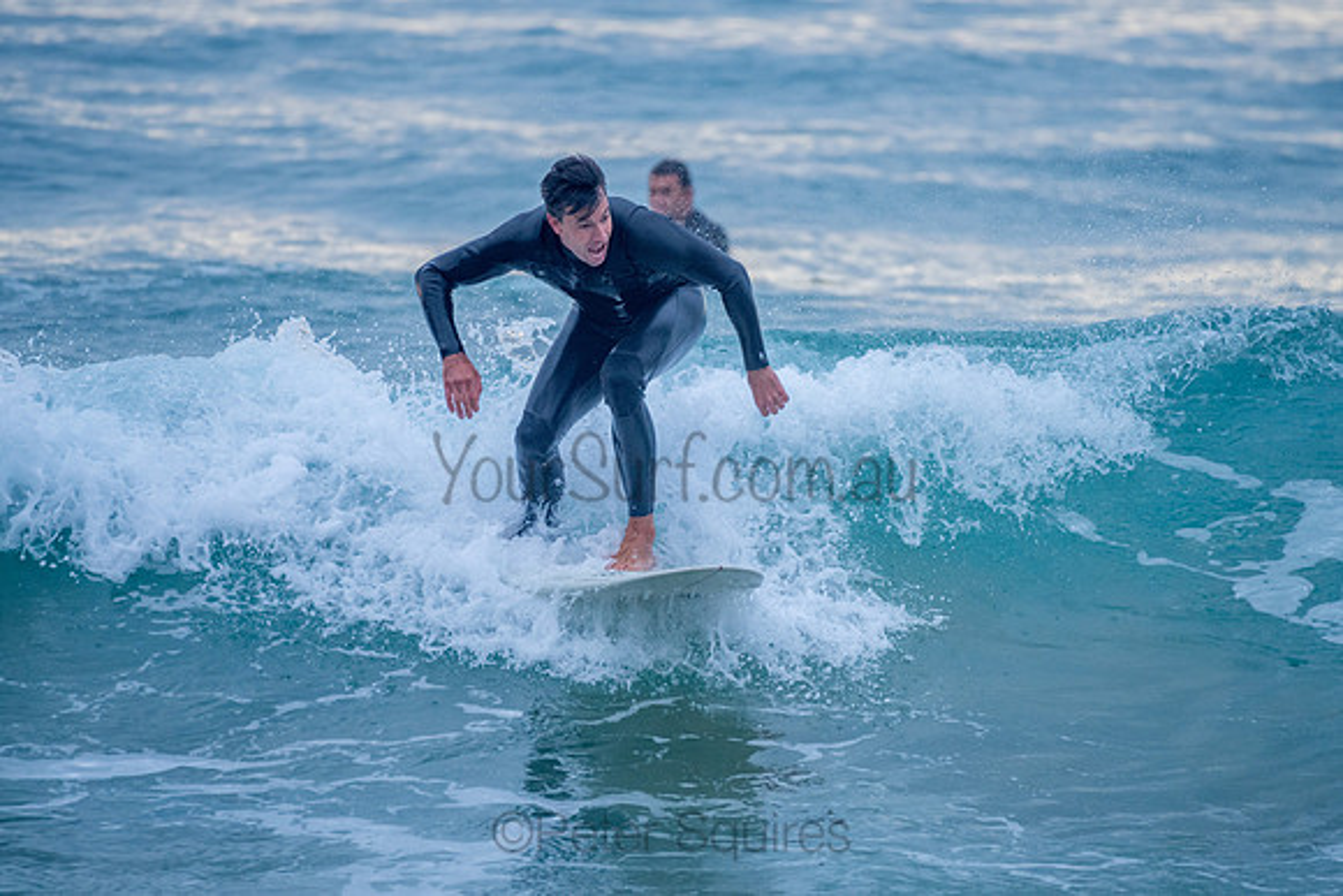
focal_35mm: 613
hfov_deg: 3.4
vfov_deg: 2.2
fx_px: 22878
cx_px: 672
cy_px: 455
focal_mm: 500
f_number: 5.6
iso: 500
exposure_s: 1/640
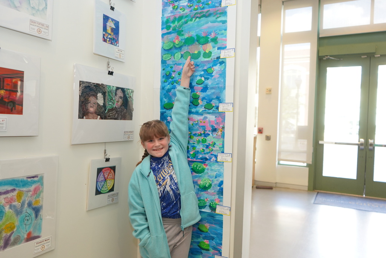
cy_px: 129
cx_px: 193
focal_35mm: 28
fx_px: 300
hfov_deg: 65.5
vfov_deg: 46.4
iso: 2000
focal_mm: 28
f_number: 4
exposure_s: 1/160
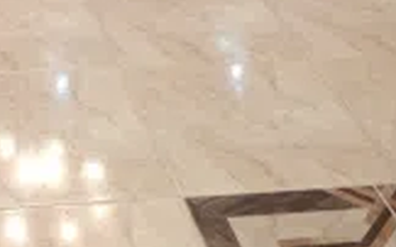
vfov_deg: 11.5
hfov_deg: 19.2
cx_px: -20
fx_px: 1132
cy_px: -203
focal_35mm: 105
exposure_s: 1/50
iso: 125
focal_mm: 4.69
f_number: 1.8
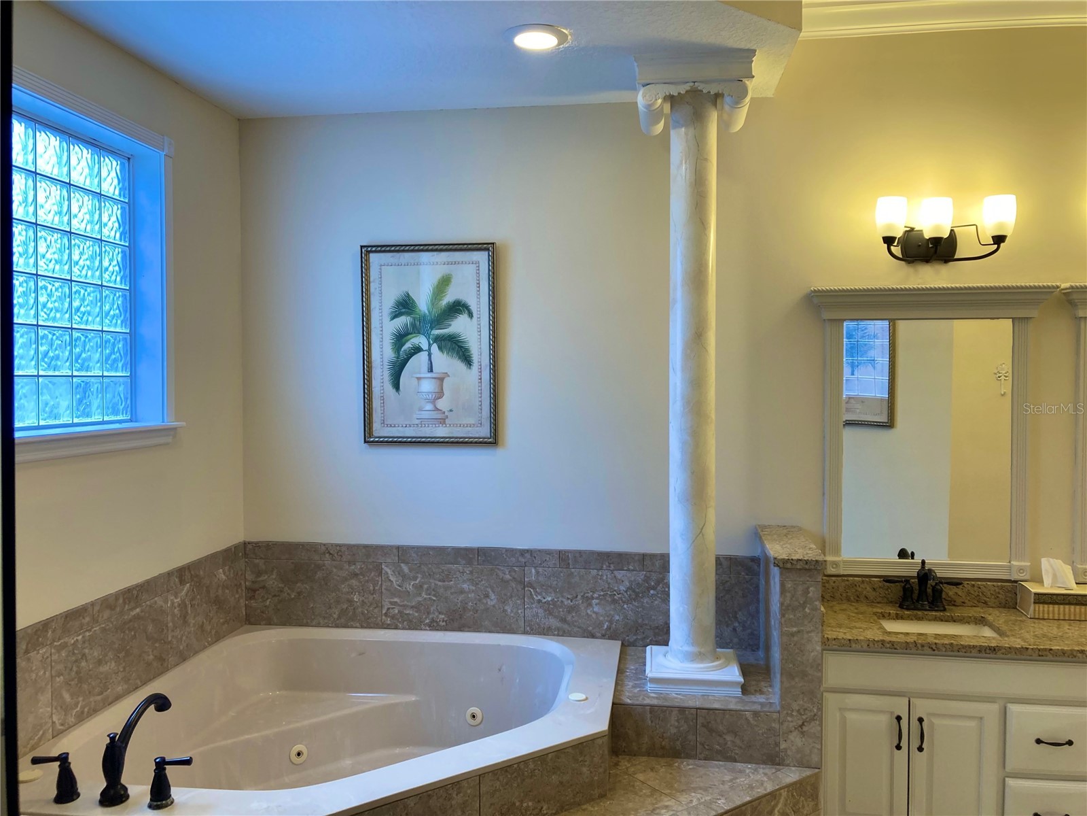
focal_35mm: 28
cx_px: 544
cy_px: 408
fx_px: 879
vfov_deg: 49.7
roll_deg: -1.6
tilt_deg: -0.2
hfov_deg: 63.4
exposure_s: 1/120
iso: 64
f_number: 1.8
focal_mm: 3.99
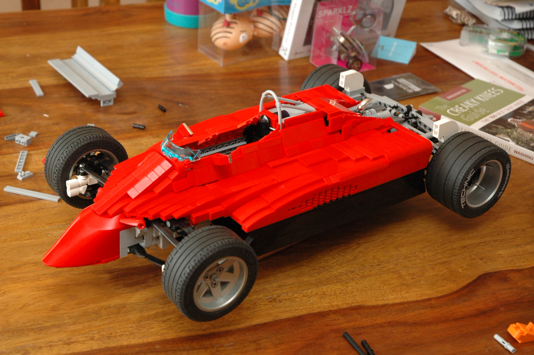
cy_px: 178
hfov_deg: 29.3
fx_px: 1022
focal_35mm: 69
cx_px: 267
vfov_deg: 19.7
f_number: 5.6
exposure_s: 1/100
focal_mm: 46
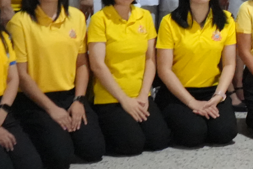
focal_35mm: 151
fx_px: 1061
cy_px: -141
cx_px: 539
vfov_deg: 8.7
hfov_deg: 11.8
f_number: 5.6
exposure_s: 1/200
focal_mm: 28
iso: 16000
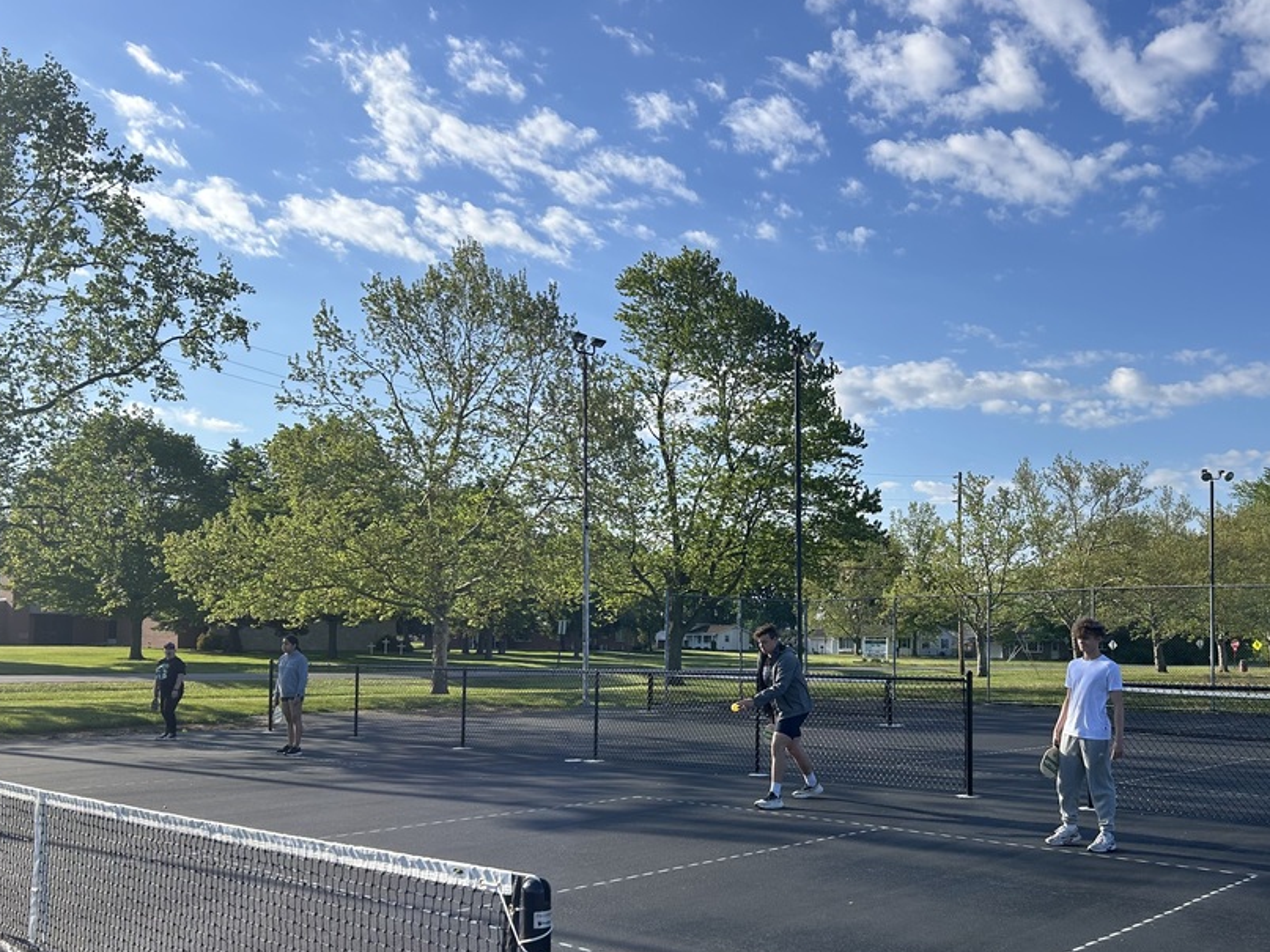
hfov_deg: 55.1
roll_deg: -0.3
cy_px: 592
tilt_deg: +1.7
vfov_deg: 42.6
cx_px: 732
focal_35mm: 33
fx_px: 1211
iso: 50
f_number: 1.5
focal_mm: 5.7
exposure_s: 1/3831
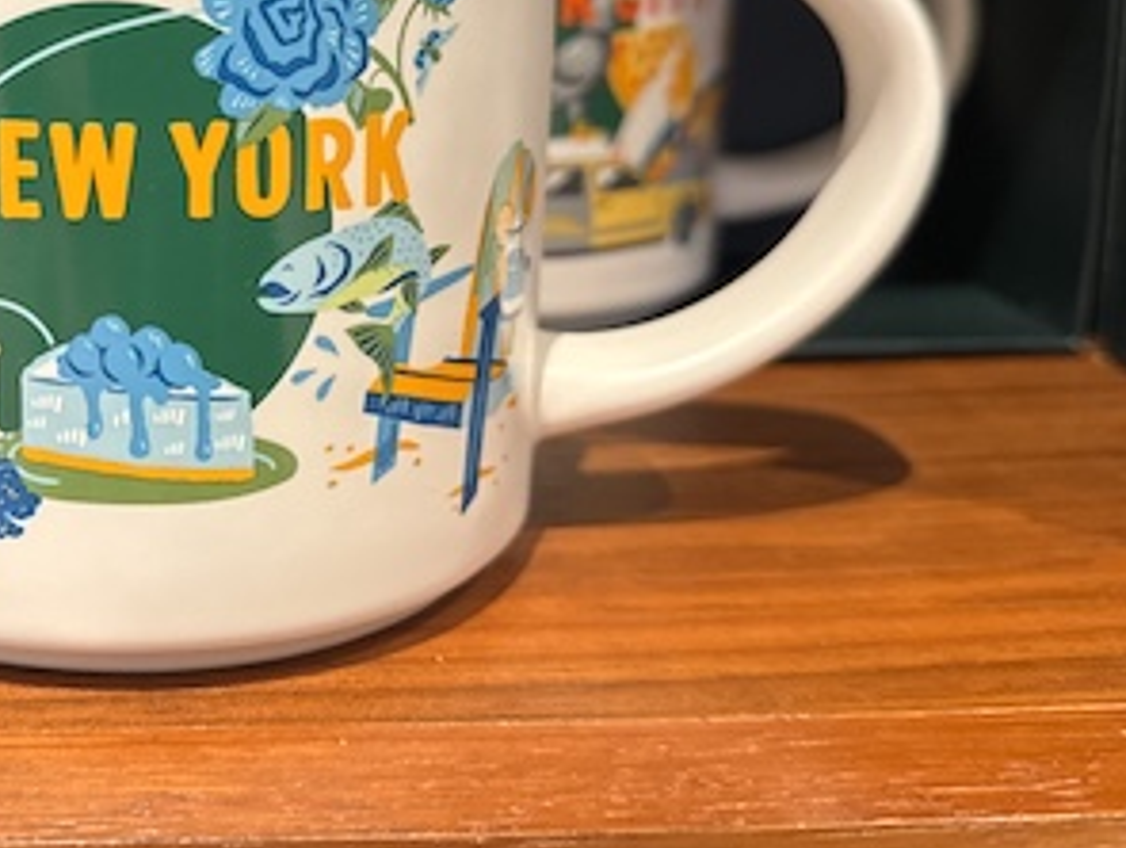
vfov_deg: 27.6
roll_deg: -0.3
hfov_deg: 35.0
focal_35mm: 52
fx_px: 1694
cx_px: 149
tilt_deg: -10.9
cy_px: 180
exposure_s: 1/60
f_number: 1.78
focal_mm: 6.76
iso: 400
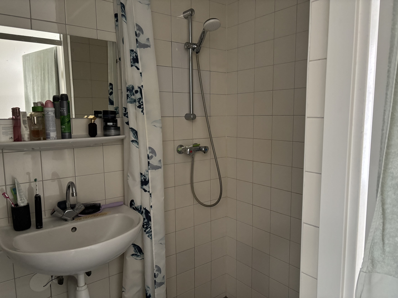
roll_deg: +0.7
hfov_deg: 67.3
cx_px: 199
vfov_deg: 53.1
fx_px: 299
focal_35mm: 26
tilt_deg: -7.8
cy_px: 149
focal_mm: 6
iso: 640
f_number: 1.6
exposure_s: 1/40
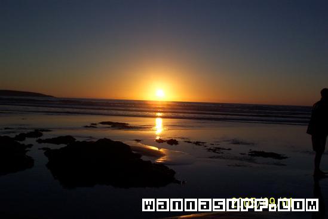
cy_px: 110
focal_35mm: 38
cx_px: 164
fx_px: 346
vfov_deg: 35.1
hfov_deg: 50.7
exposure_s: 1/1000
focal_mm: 8
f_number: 4.8
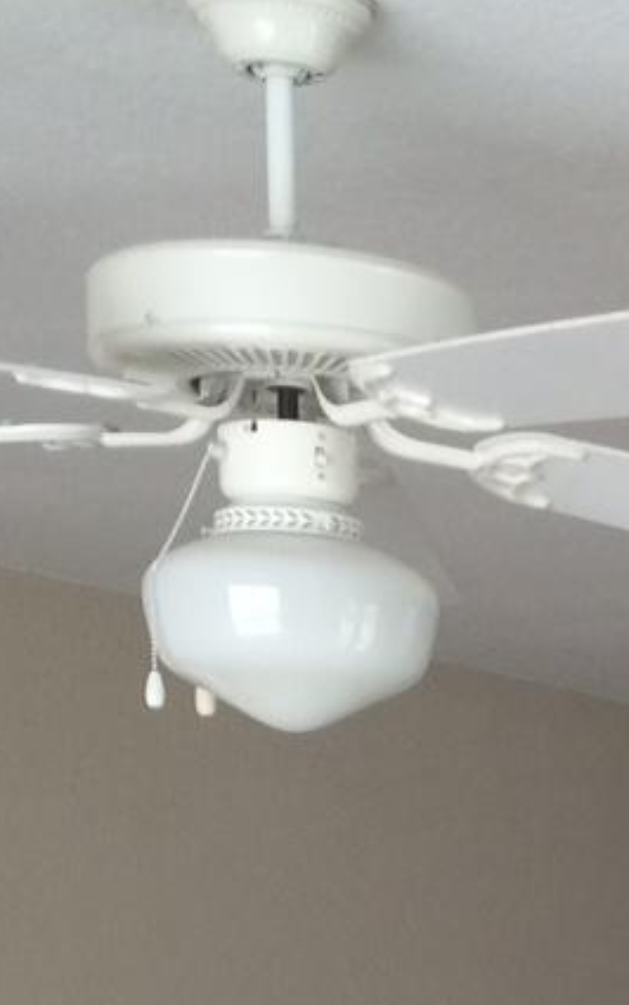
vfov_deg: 16.5
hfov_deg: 10.3
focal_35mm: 118
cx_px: 1234
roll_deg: -1.4
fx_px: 3233
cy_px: 1383
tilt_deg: -6.5
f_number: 2.2
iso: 64
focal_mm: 4.15
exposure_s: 1/120
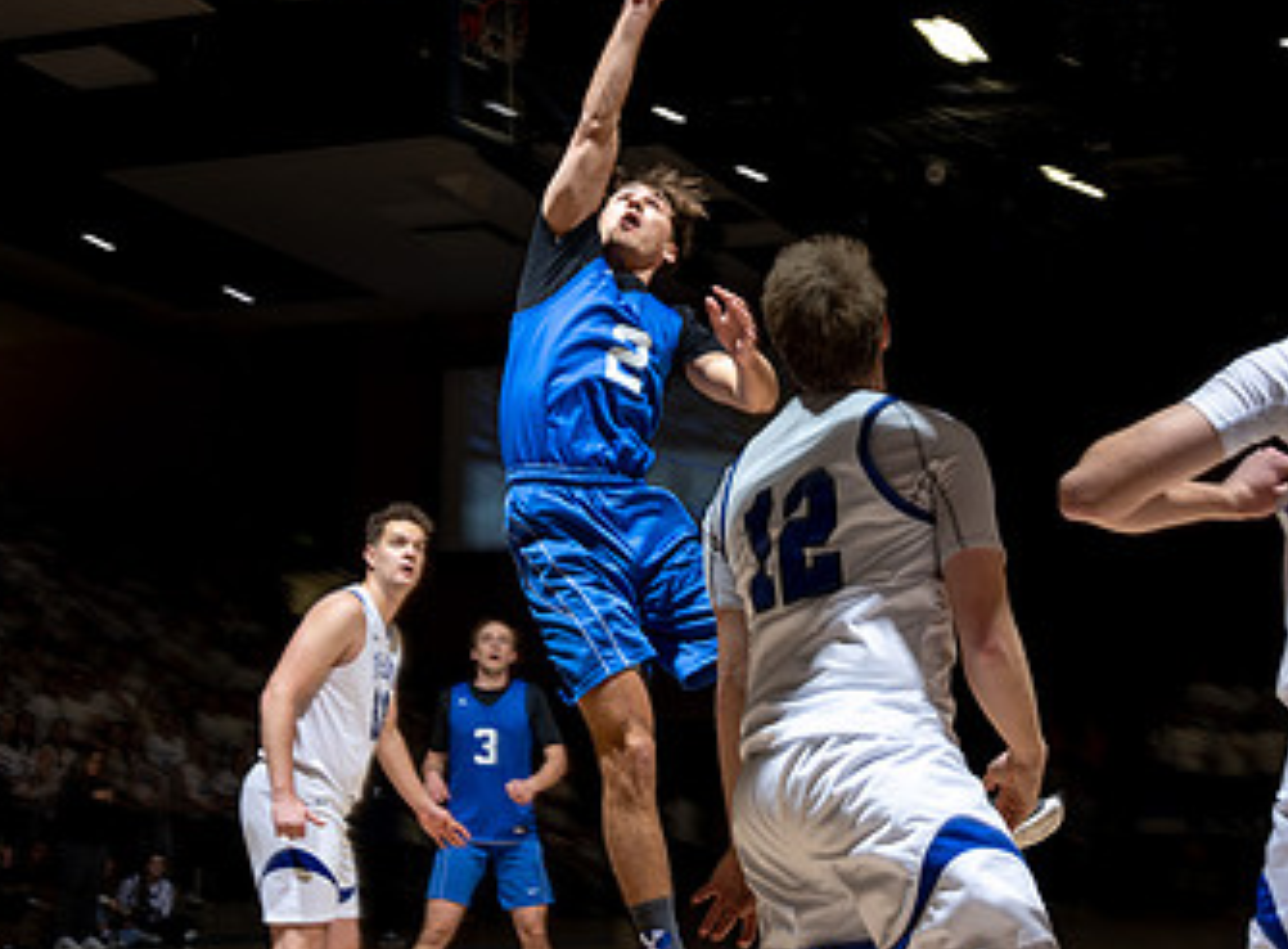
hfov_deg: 30.4
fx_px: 2366
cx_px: 759
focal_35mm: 64
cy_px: 395
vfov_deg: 22.6
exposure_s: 1/60
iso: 100
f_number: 6.3
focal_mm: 34.5
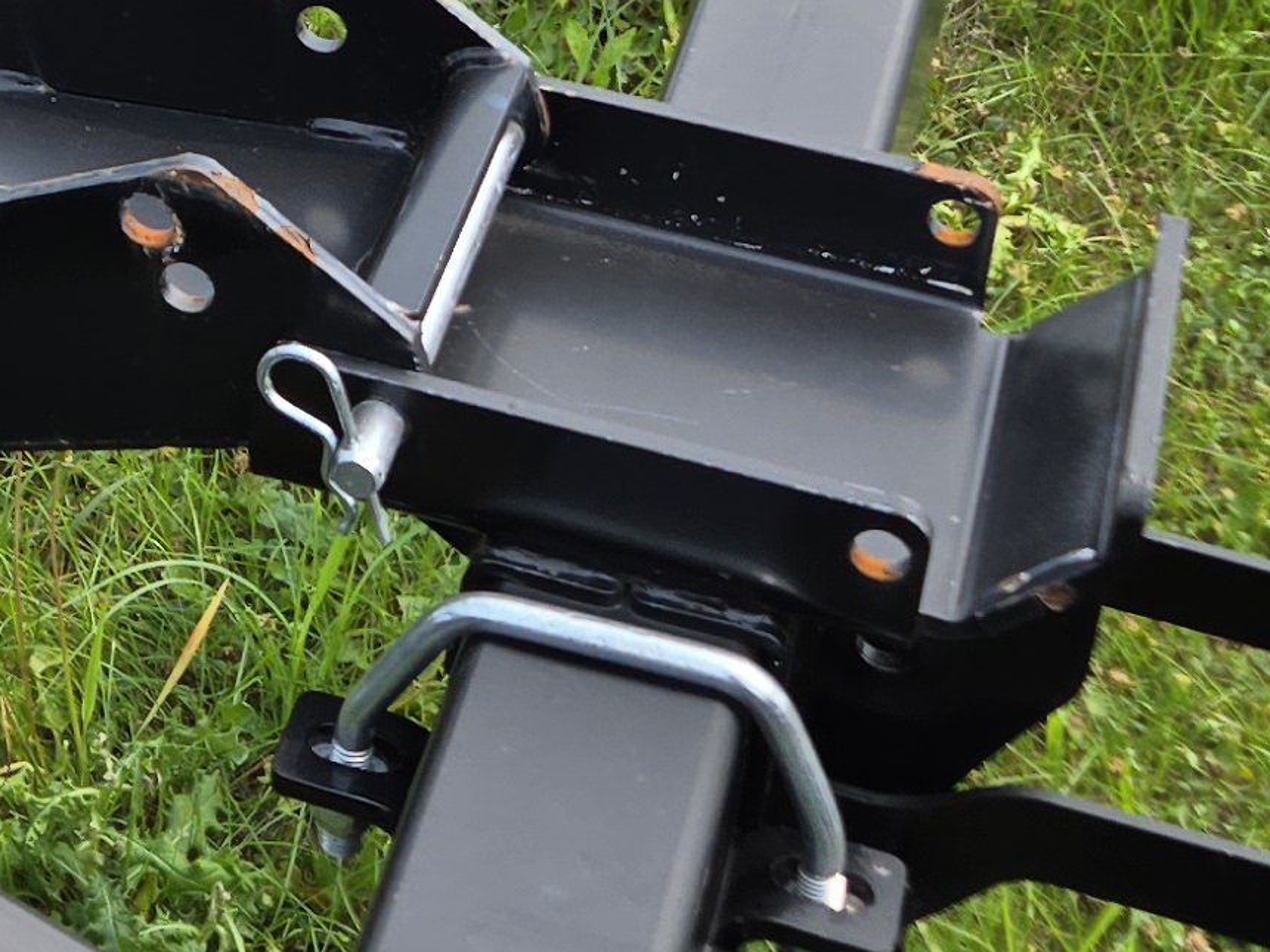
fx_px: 3926
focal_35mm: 107
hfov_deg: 17.5
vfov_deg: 13.2
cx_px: -288
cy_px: -422
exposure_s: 1/917
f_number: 1.8
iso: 25
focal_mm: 5.4
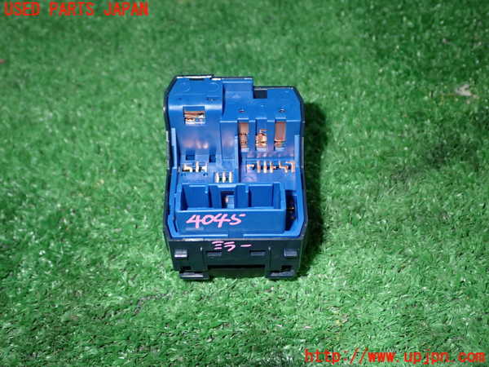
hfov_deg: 42.9
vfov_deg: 32.9
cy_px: 184
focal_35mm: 44
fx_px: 622
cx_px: 244
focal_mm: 7.84
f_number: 9
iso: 320
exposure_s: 1/40
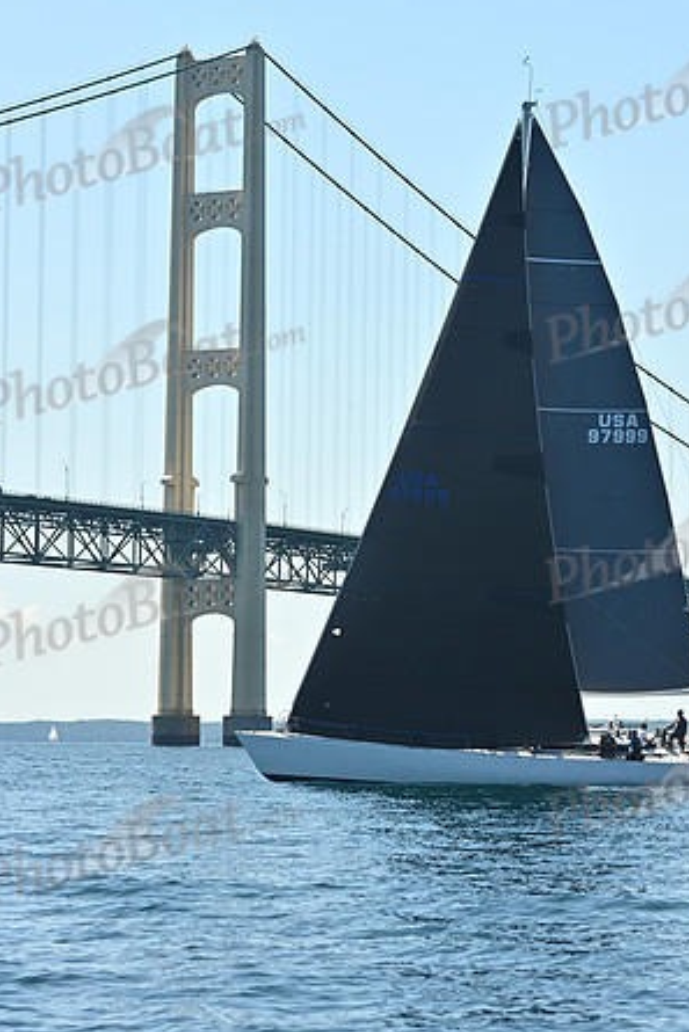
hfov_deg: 10.3
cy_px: 457
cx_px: 426
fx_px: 3815
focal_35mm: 133
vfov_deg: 15.4
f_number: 8
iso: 320
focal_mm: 102
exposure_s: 1/1000
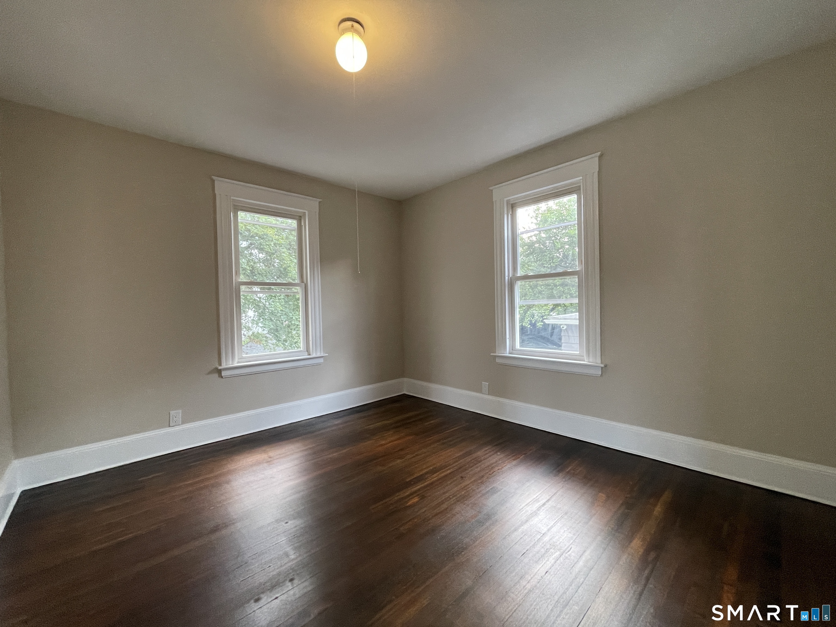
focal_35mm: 13
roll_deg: +1.0
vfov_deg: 89.9
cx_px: 418
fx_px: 314
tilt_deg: -0.9
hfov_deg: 106.2
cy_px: 314
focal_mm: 1.54
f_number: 2.4
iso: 250
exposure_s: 1/60
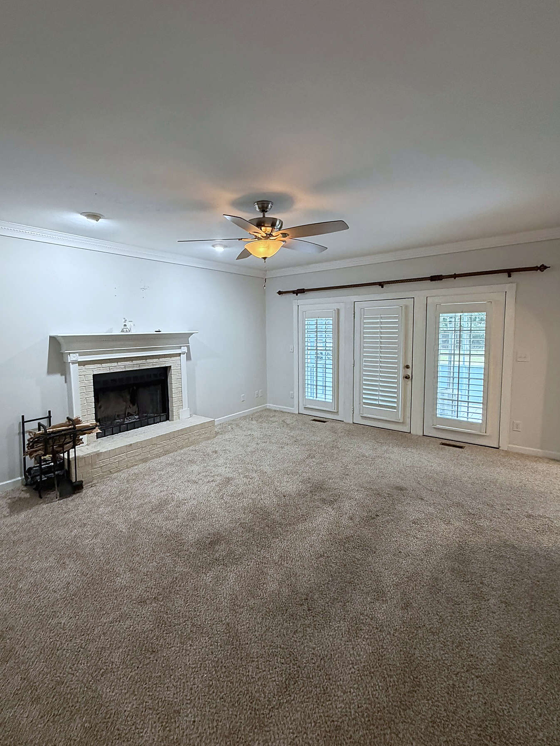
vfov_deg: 94.5
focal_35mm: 16
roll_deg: +0.5
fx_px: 345
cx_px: 253
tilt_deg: -5.3
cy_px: 361
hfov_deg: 77.9
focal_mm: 2.22
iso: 400
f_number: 2.2
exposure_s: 1/60
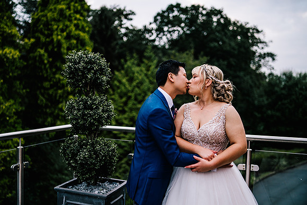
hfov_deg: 53.3
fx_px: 306
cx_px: 154
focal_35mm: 36
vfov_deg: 37.0
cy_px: 102
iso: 100
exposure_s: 1/250
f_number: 1.4
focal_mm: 35
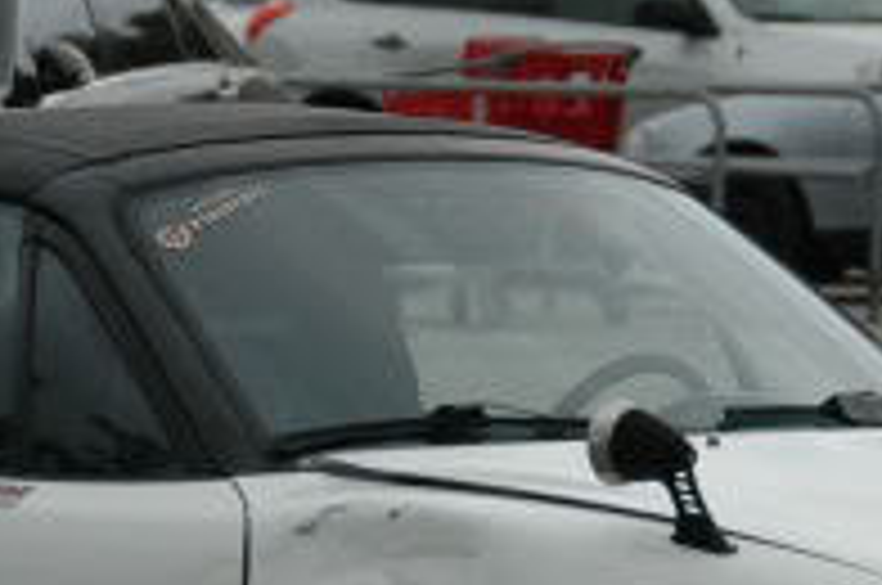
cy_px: 630
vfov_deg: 2.7
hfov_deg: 4.1
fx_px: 12181
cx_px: 387
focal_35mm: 498
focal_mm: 90
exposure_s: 1/800
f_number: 5.3
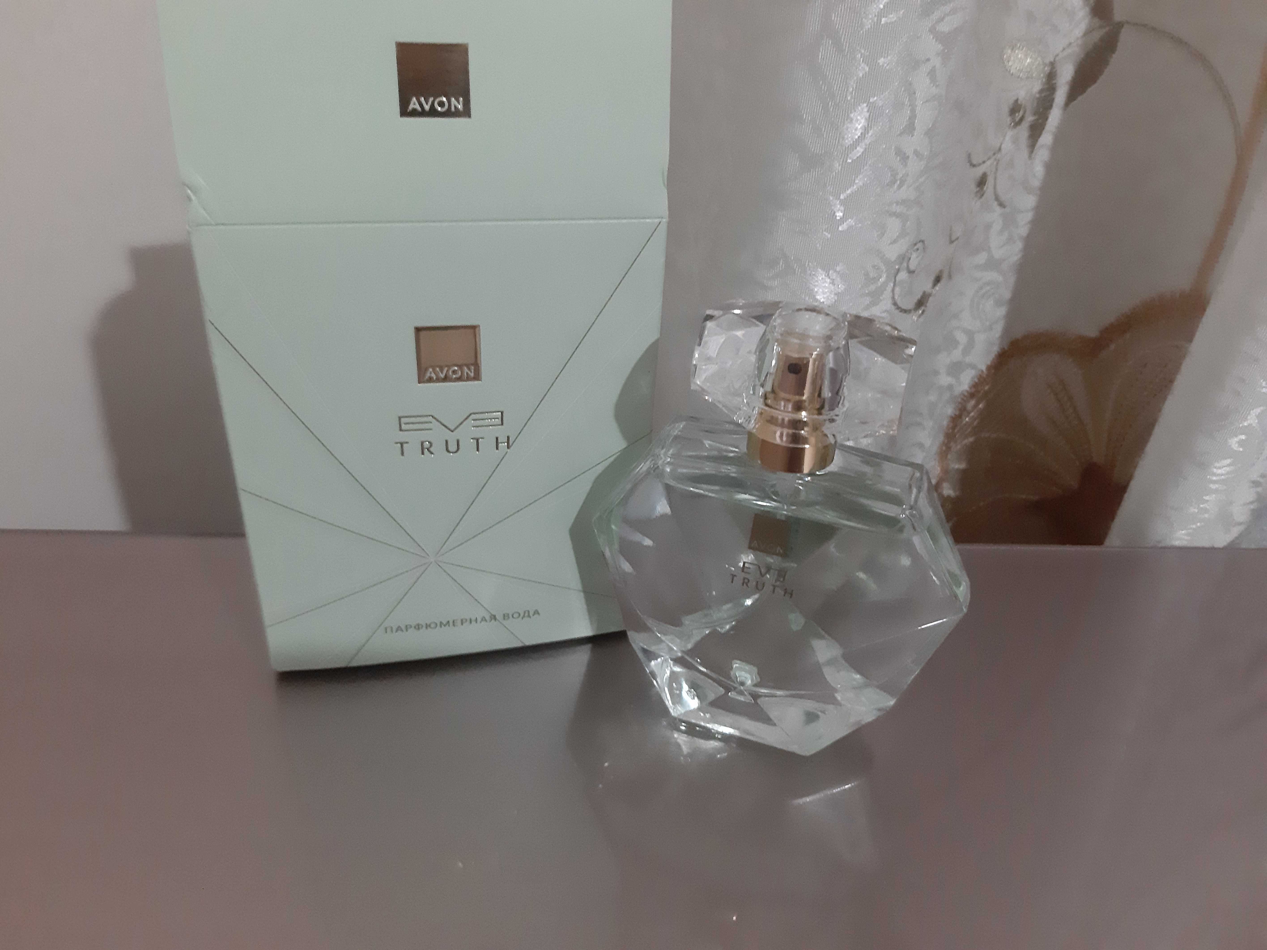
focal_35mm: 27
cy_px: 475
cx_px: 634
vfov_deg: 51.4
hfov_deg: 65.3
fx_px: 988
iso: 800
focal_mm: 3.93
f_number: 1.7
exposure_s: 1/25
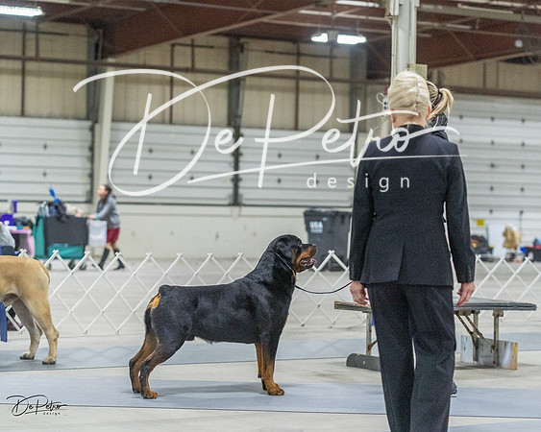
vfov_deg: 16.1
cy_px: 216
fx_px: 1532
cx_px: 270
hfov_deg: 20.0
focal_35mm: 96
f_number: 3.2
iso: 6400
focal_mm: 85
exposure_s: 1/320
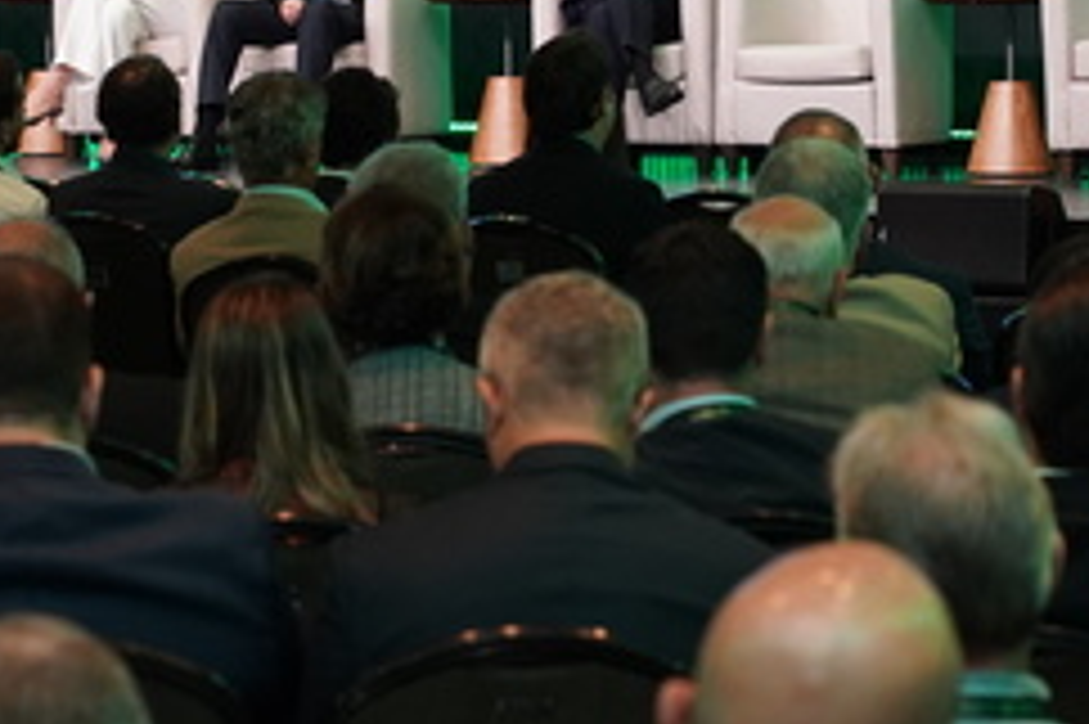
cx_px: 306
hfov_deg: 11.3
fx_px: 5502
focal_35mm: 182
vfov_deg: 7.5
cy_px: 56
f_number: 4
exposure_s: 1/100
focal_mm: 55
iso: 2000
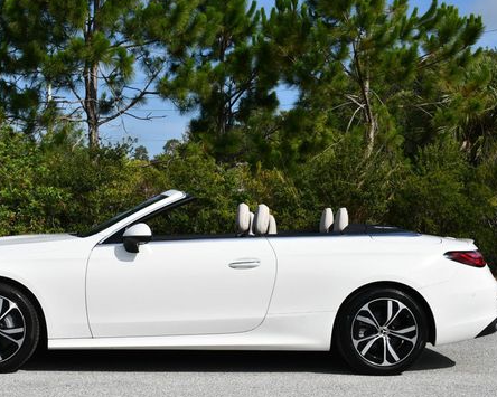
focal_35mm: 65
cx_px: 189
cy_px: 195
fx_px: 956
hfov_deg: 29.0
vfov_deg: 23.5
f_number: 9
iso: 100
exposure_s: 1/320
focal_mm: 24
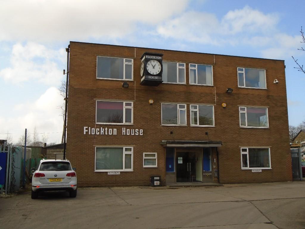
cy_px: 114
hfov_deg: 51.4
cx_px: 152
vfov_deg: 39.7
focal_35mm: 36
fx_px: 317
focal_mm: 6.4
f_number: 3.8
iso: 100
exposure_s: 1/500
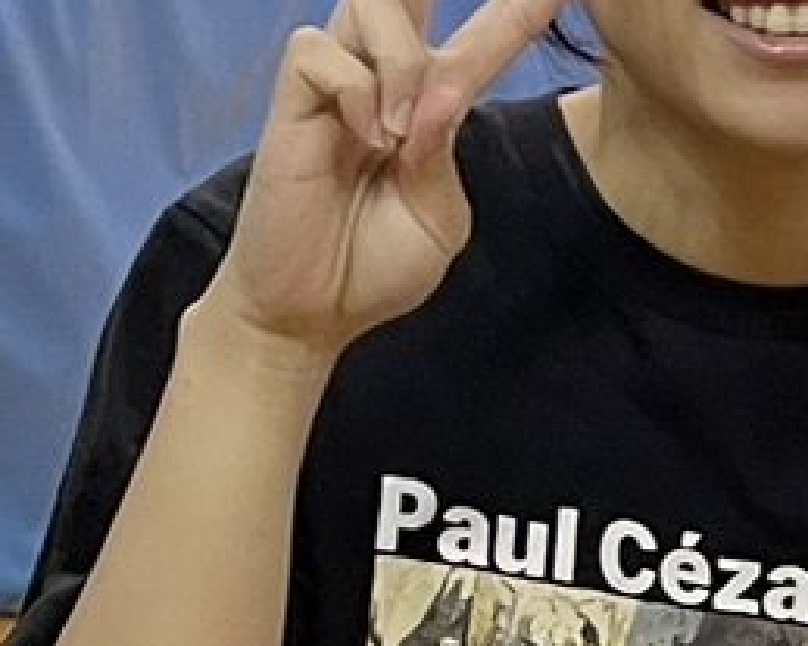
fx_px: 4805
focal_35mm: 201
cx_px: 1273
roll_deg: -3.1
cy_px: 1017
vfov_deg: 7.5
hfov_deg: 9.3
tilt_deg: -24.2
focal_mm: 4.2
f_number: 1.6
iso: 125
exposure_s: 1/60
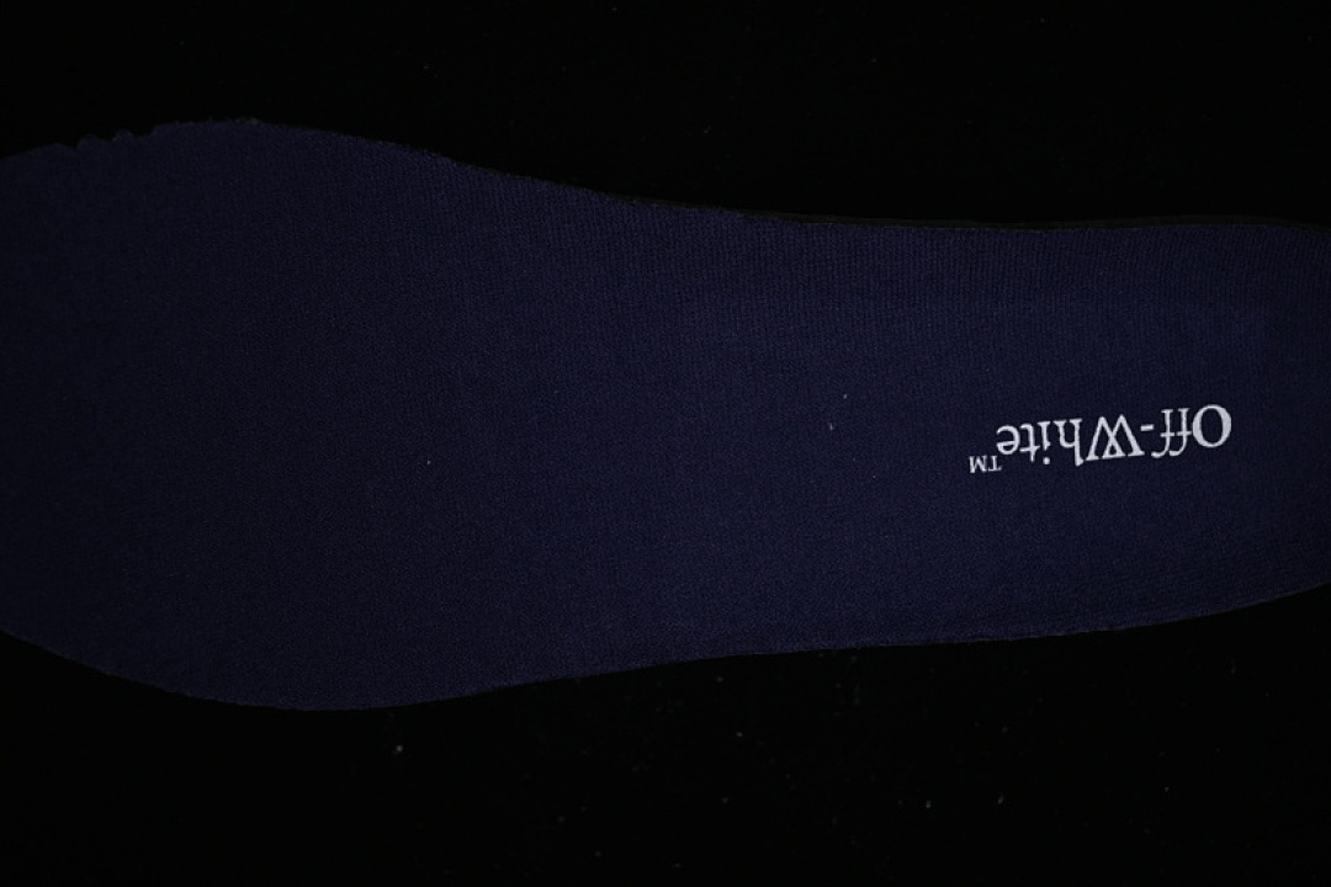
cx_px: 666
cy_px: 444
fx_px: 2773
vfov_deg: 18.2
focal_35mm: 75
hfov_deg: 27.0
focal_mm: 50
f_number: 6.3
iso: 160
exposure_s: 1/60
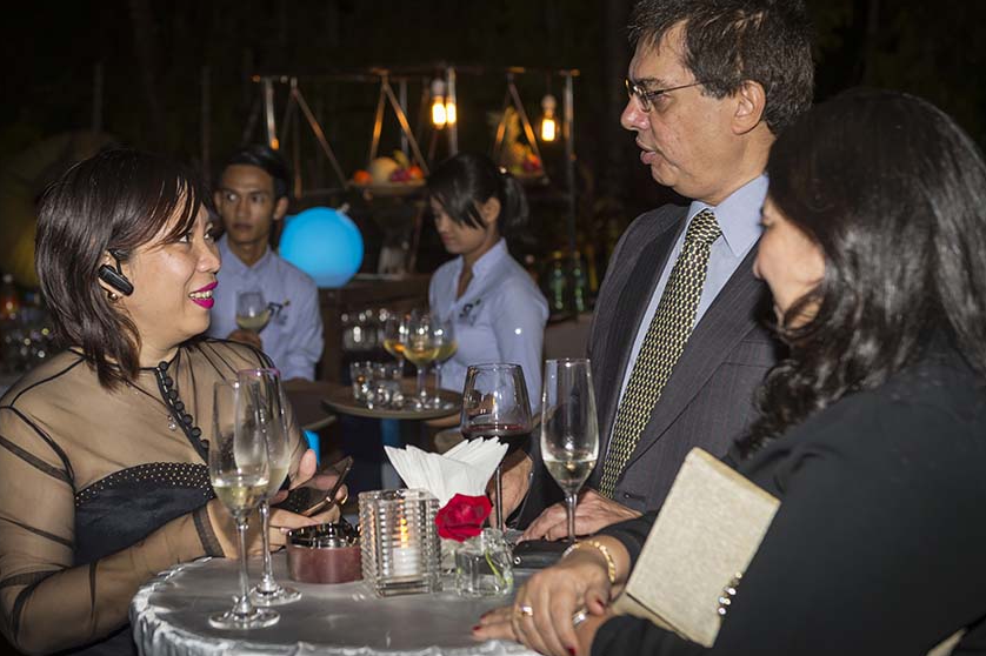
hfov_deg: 36.3
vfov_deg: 24.6
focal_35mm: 55
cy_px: 310
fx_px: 1506
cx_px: 486
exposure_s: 1/60
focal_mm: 48
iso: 400
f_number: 4
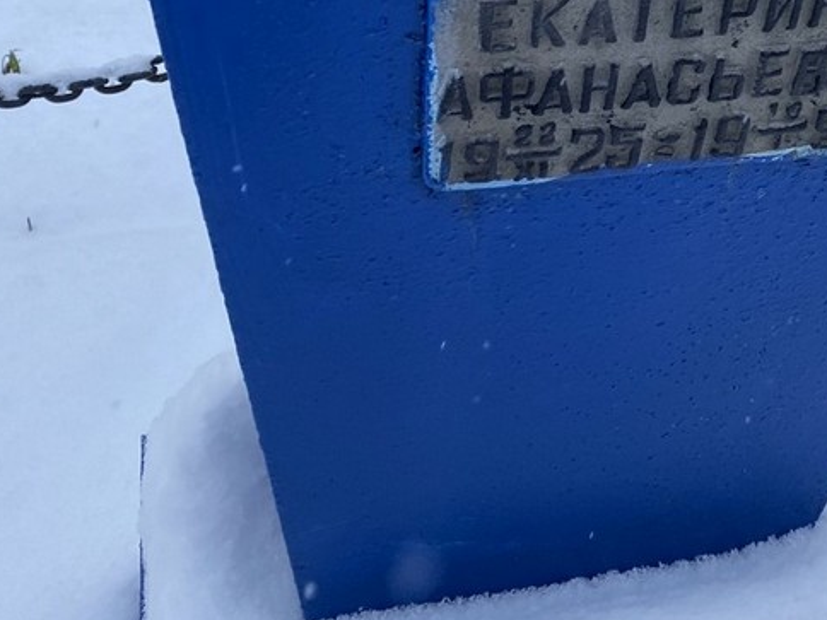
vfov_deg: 25.6
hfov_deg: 34.6
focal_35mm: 55
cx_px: 550
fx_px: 1314
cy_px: 51
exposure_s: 1/122
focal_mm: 4.25
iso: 80
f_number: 1.8
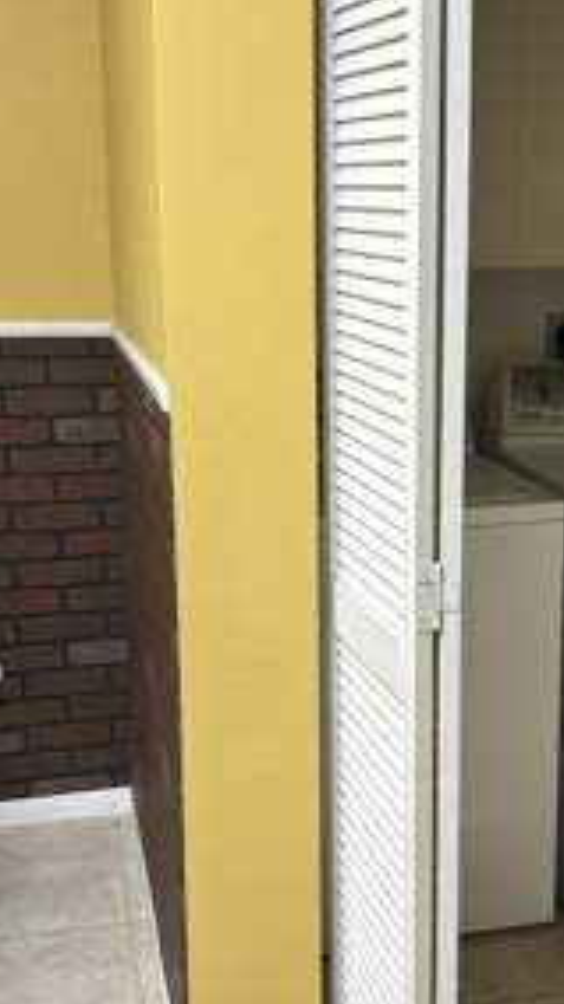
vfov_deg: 42.9
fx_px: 1277
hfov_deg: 24.9
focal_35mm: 48
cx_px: 337
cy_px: 509
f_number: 1.6
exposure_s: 1/60
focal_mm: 5.96
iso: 250
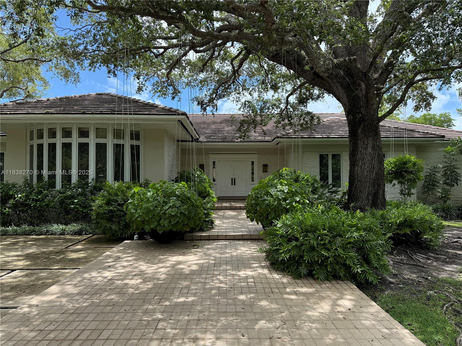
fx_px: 320
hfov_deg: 71.6
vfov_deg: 56.8
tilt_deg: +1.6
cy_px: 173
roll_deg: -0.1
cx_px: 231
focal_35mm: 24
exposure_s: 1/1812
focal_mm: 6.76
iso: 100
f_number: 1.78
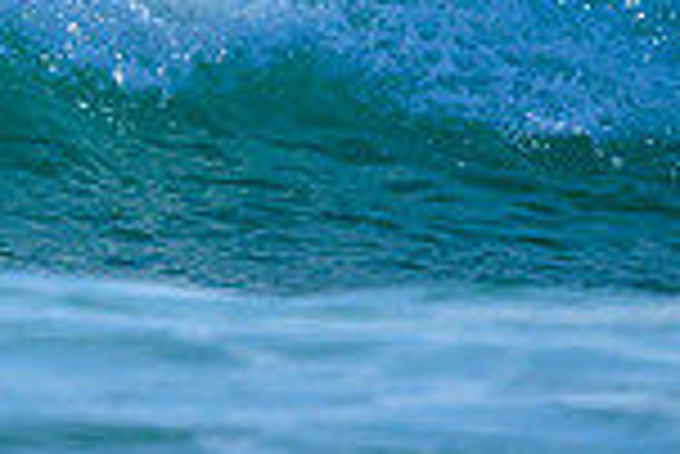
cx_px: -411
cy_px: -273
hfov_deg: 0.5
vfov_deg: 0.3
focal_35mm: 4230
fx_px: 79975
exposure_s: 1/2000
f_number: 6.3
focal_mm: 800
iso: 360
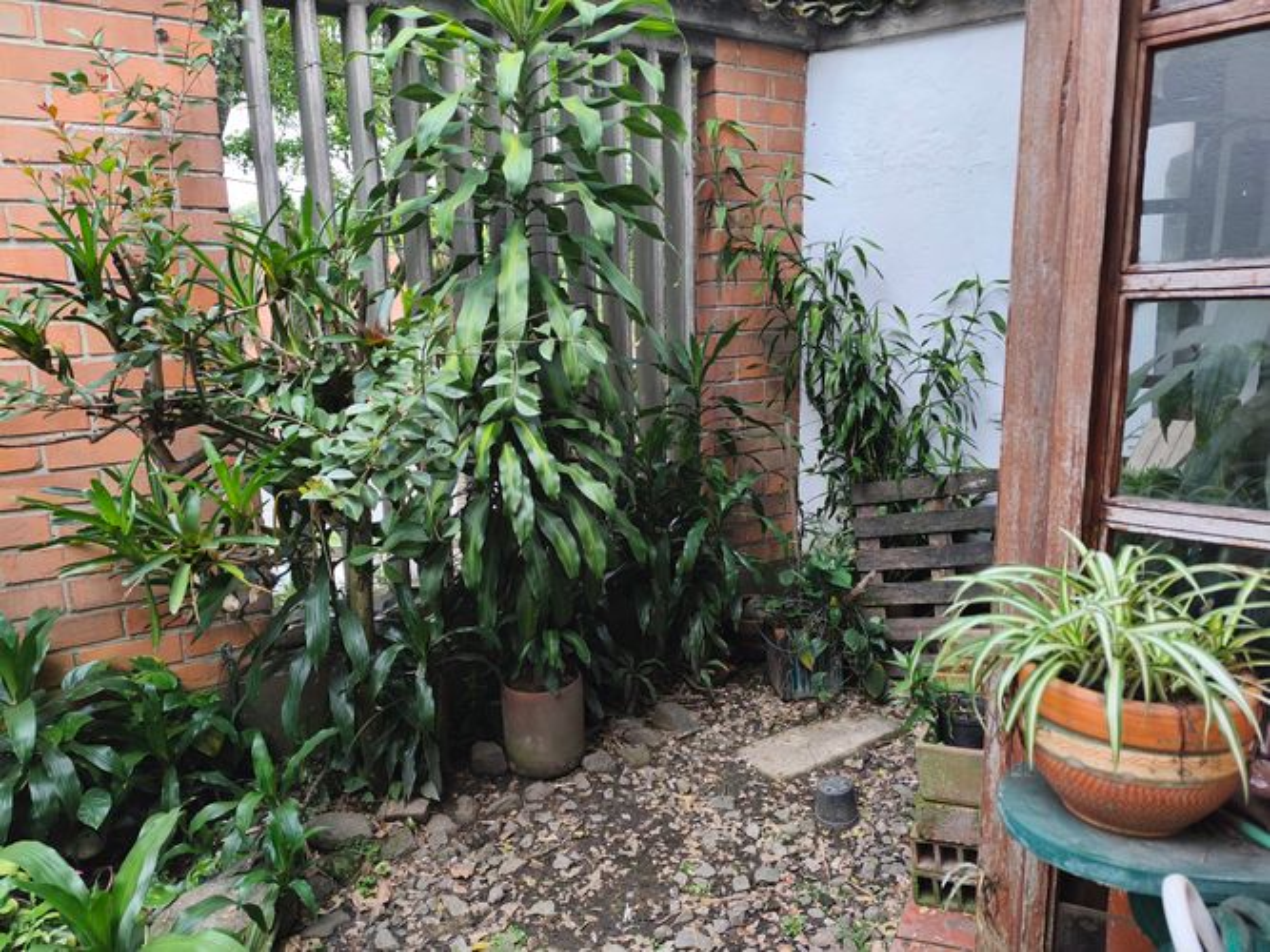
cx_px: 635
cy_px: 476
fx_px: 844
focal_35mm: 23
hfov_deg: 73.9
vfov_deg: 58.9
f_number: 1.65
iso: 320
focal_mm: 6.14
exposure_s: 1/120
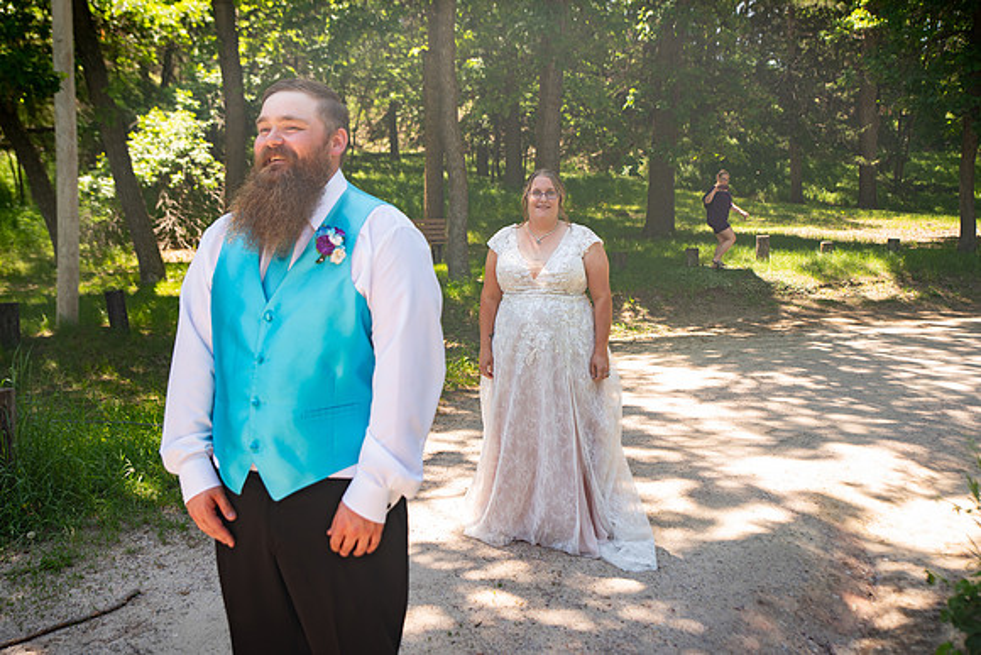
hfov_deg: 54.4
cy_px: 328
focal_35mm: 35
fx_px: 954
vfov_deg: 37.9
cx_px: 490
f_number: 3.5
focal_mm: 35
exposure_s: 1/125
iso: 31
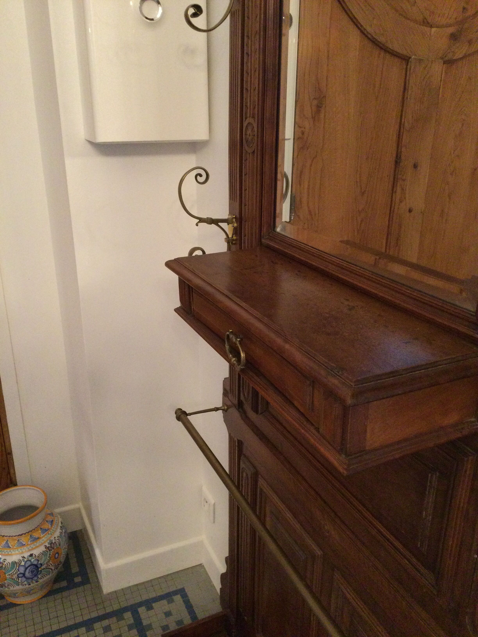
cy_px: 318
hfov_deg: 45.4
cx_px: 239
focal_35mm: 31
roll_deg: +0.4
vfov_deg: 58.4
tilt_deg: -22.1
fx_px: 571
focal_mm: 3.3
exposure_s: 1/17
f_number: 2.4
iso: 320
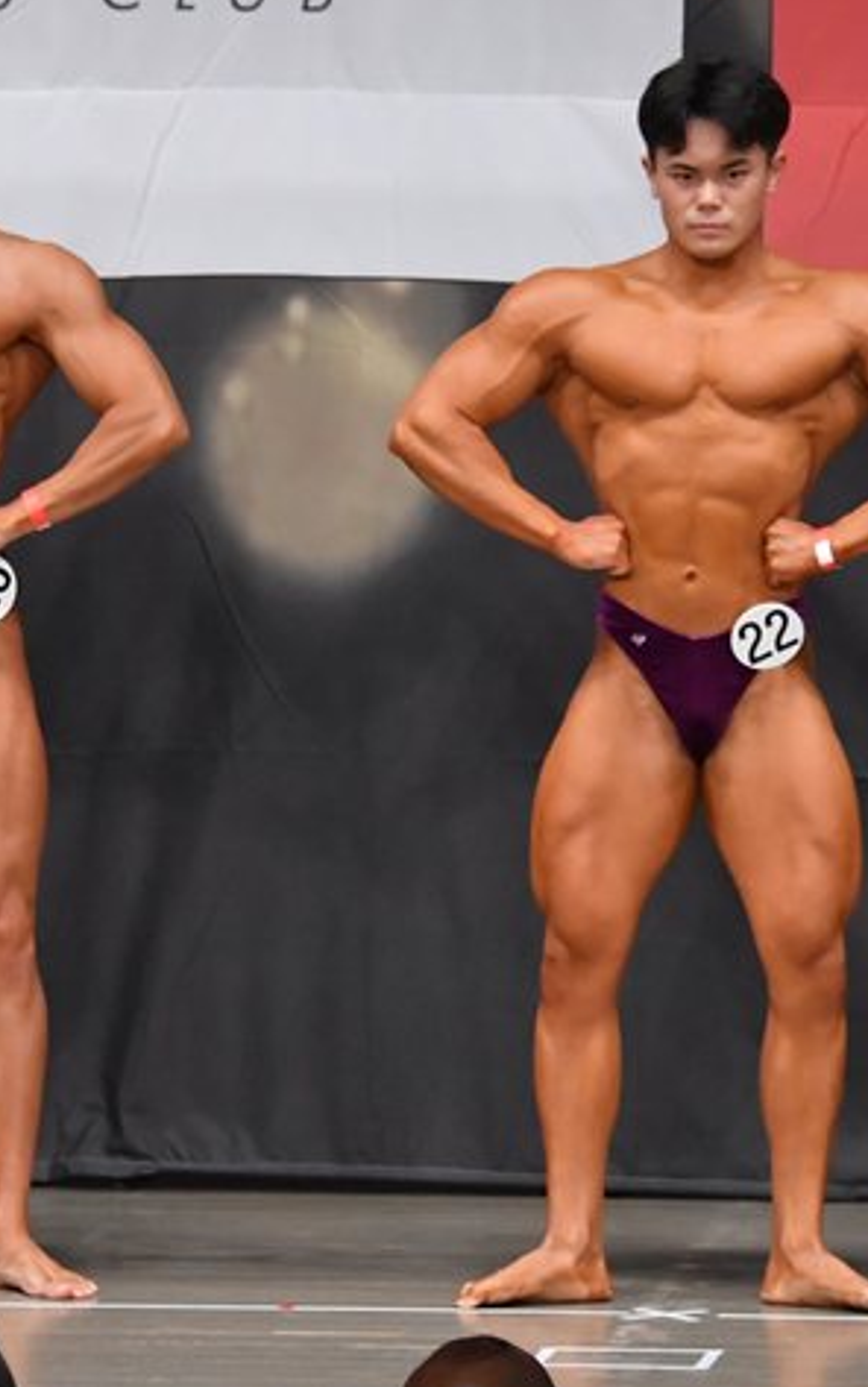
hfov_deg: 3.6
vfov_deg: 5.8
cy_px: 639
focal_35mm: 362
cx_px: 87
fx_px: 13689
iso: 5000
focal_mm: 145
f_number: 5.6
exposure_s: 1/400
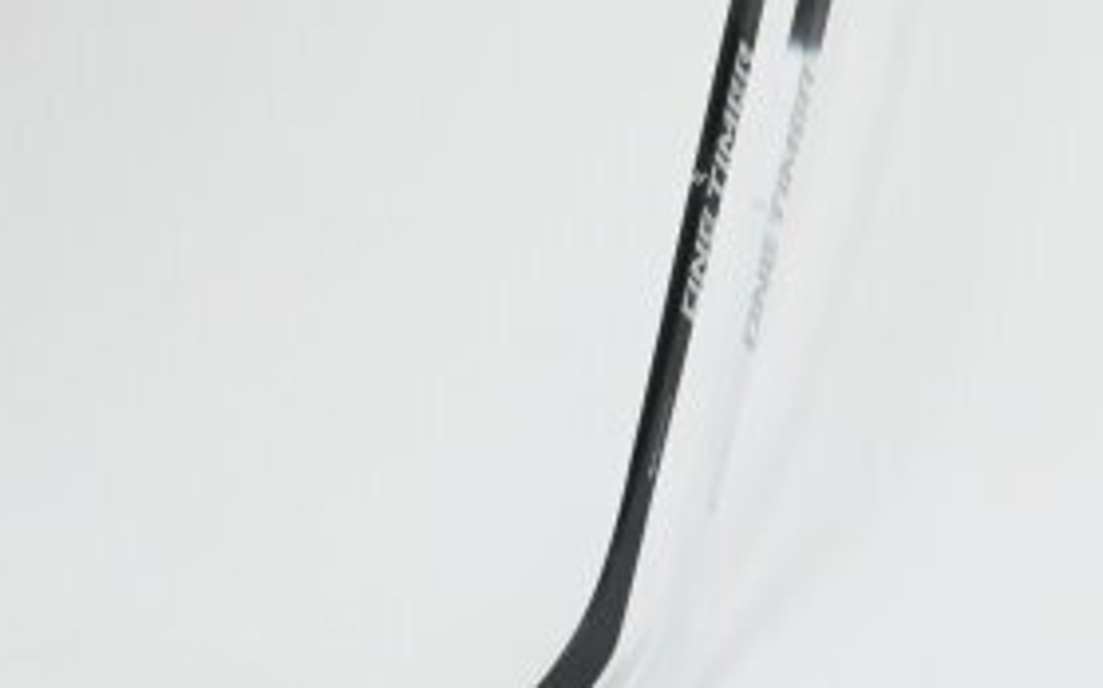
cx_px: 704
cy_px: -146
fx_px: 2764
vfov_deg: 13.8
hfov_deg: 22.5
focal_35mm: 92
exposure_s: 1/160
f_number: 8
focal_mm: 28
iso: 160
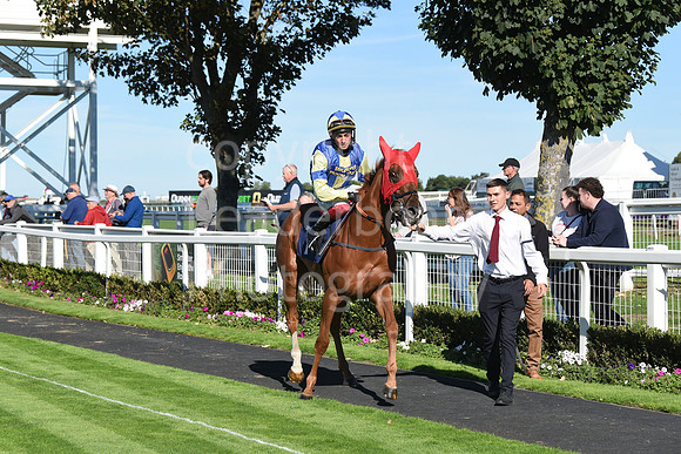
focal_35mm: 86
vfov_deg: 15.9
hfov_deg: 23.6
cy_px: 227
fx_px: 1627
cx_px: 340
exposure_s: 1/2500
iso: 400
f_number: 5.6
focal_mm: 86
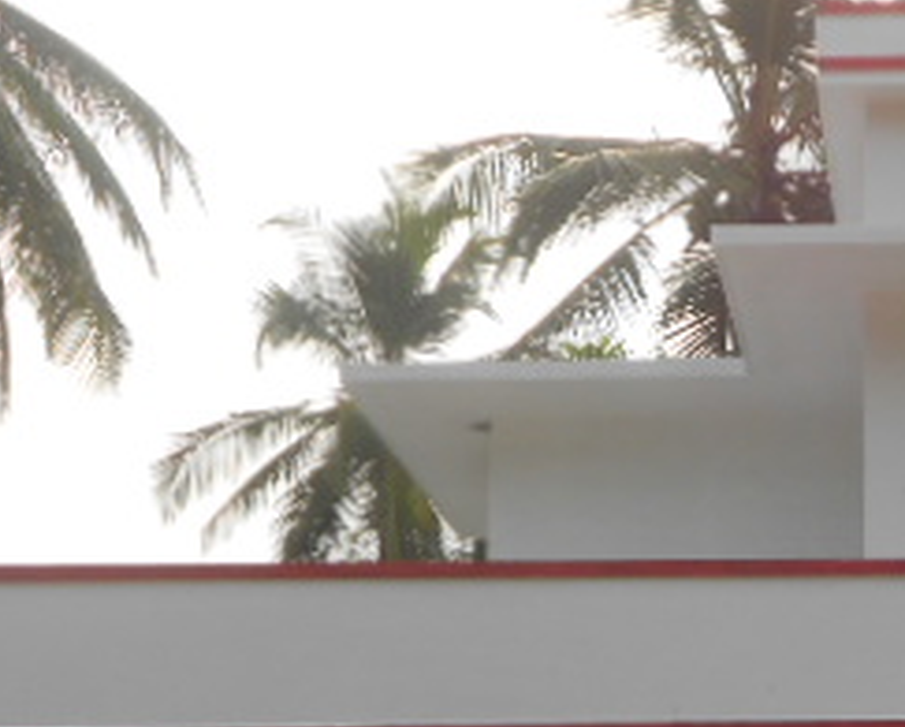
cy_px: 679
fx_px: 2548
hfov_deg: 19.1
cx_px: 1050
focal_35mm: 95
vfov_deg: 16.0
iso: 80
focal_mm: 6.9
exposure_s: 1/640
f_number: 3.9
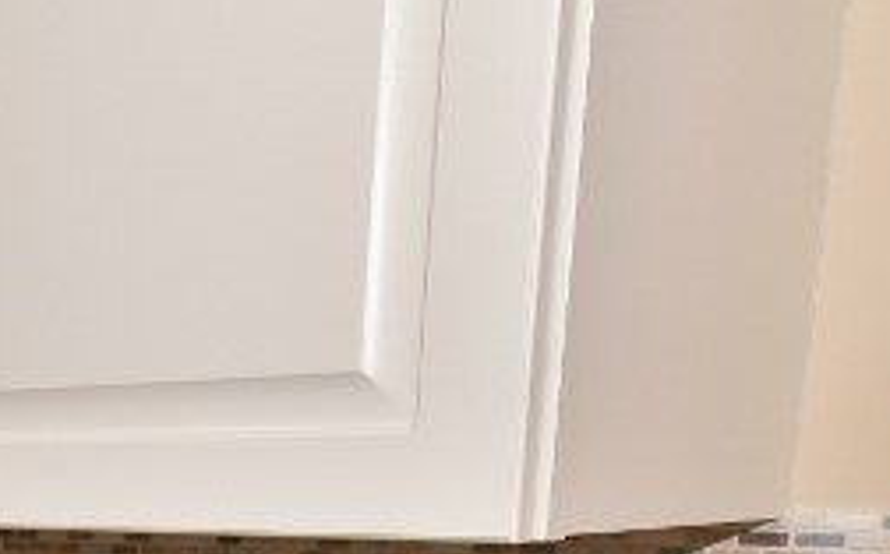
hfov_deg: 23.6
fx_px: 1648
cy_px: 799
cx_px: -470
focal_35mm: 68
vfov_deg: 17.4
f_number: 4
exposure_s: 1/60
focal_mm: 14
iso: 100
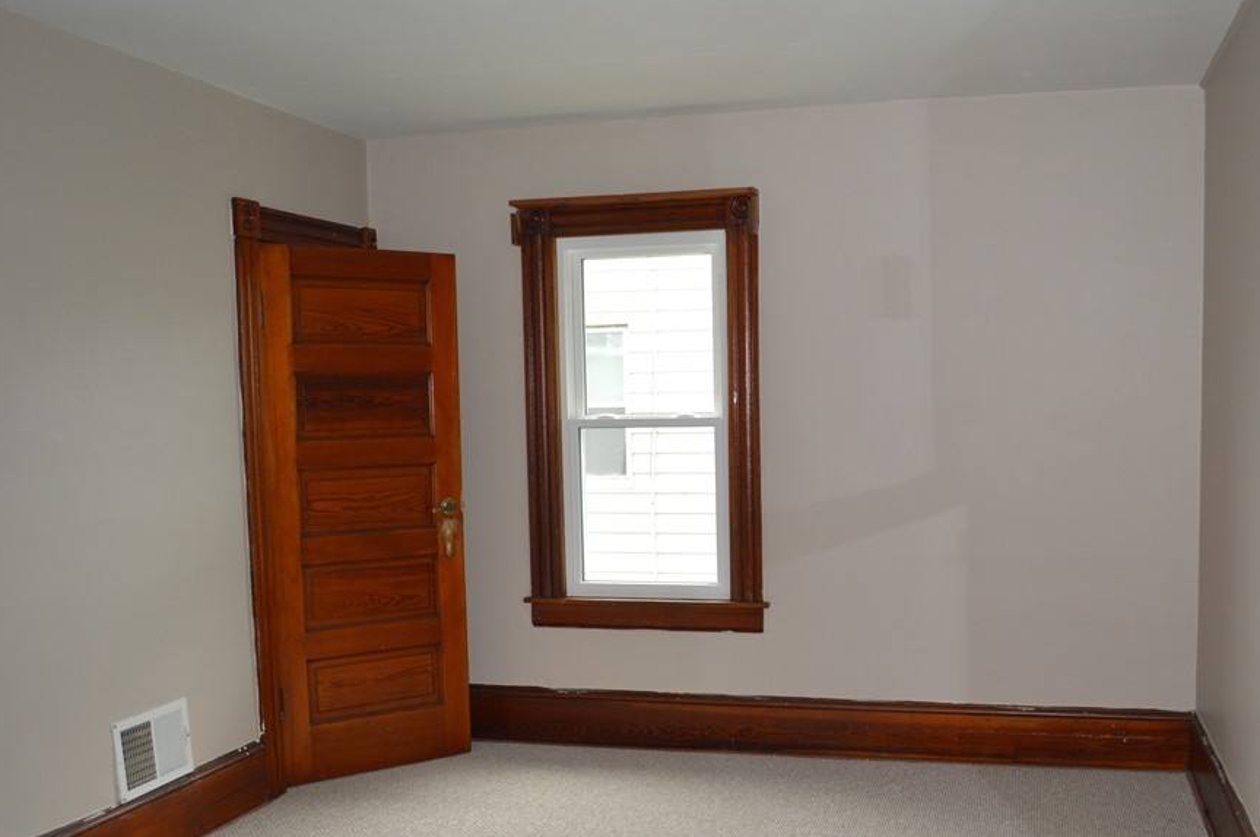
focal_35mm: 34
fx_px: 1188
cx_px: 763
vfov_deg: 38.6
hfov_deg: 55.4
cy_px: 514
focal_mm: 18
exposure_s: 1/60
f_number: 4
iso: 400
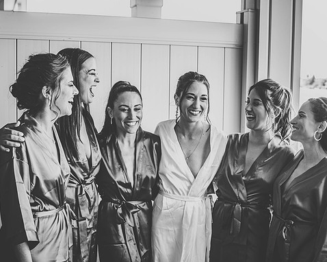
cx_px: 182
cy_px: 130
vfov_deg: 26.7
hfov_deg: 33.0
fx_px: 551
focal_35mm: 57
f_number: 4
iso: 400
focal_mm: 50
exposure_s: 1/250
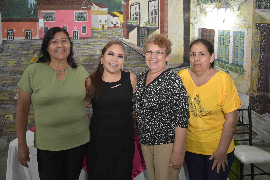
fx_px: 270
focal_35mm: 36
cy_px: 90
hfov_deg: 53.1
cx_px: 135
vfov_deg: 36.9
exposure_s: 1/60
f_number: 5
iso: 1600
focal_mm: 24
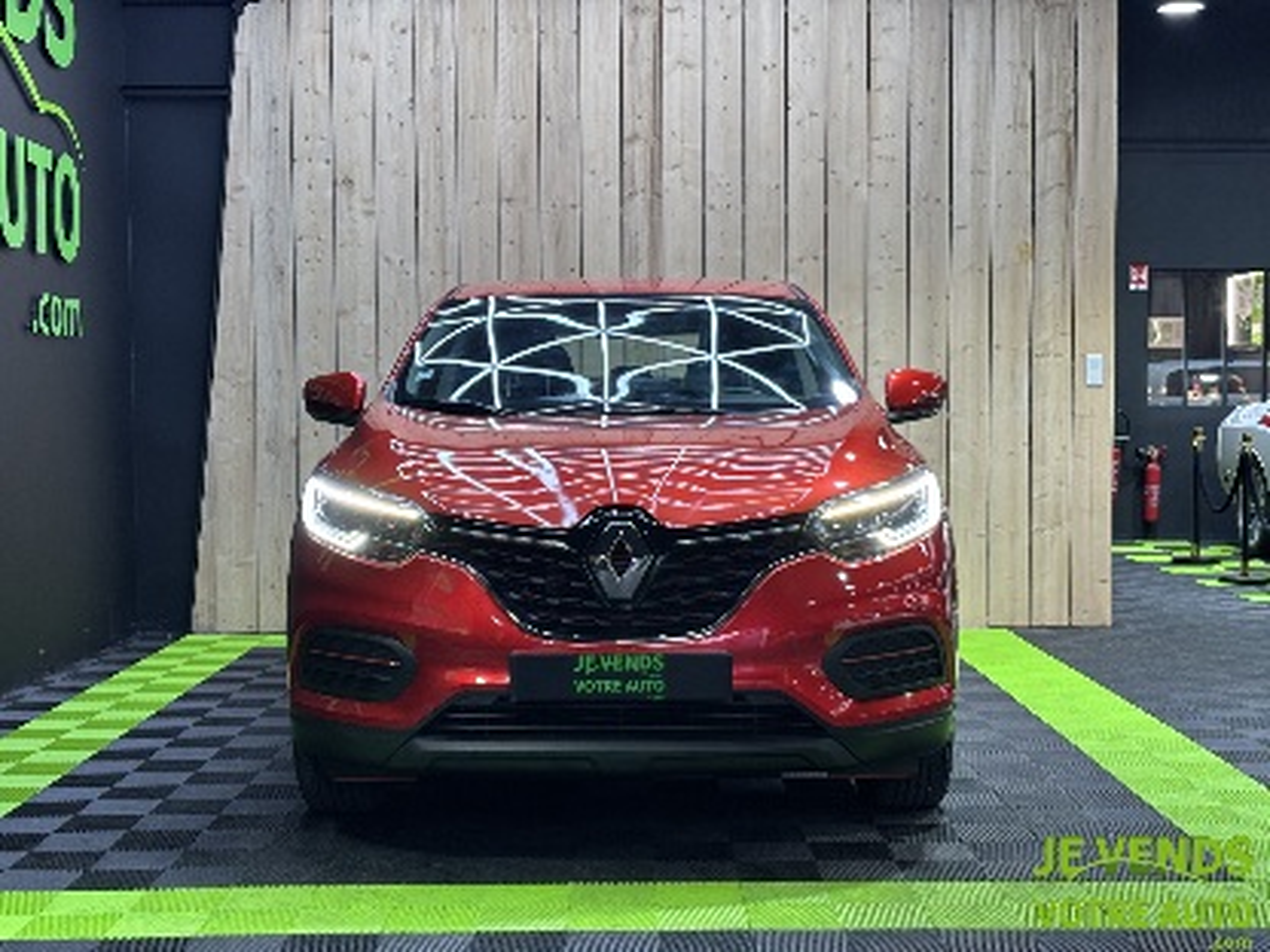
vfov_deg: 28.0
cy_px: 476
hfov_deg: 36.8
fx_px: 1908
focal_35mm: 52
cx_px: 635
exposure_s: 1/100
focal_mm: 5.96
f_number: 1.6
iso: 50
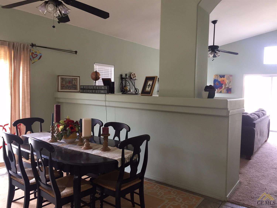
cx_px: 138
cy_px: 104
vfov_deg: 48.2
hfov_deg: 61.7
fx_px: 232
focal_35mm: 29
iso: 80
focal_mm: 4.15
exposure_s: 1/30
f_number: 2.2
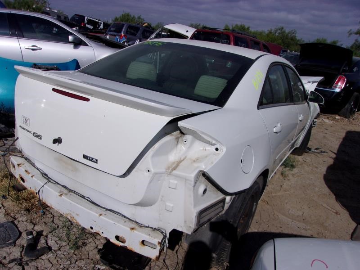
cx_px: 180
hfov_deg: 65.3
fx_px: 281
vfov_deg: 51.4
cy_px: 135
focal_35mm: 27
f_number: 10.4
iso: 80
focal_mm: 4.9
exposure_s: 1/340
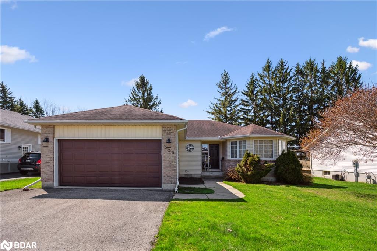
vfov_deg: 68.8
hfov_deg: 91.7
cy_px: 126
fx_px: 183
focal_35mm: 18
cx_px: 188
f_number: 7.1
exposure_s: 1/400
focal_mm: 17.5
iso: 200
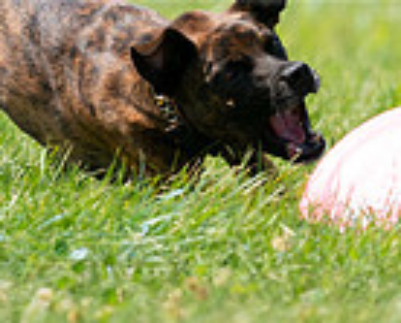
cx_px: 305
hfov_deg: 1.5
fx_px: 15544
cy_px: -42
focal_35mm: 1307
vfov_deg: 1.2
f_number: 6.3
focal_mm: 332
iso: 1000
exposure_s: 1/3200
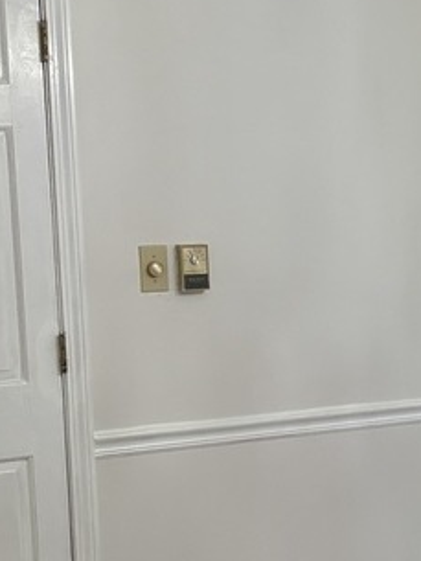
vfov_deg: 21.2
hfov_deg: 15.5
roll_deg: +1.3
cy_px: 377
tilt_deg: -7.4
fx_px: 1491
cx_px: 515
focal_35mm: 92
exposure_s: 1/120
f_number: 1.6
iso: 125
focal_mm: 5.96
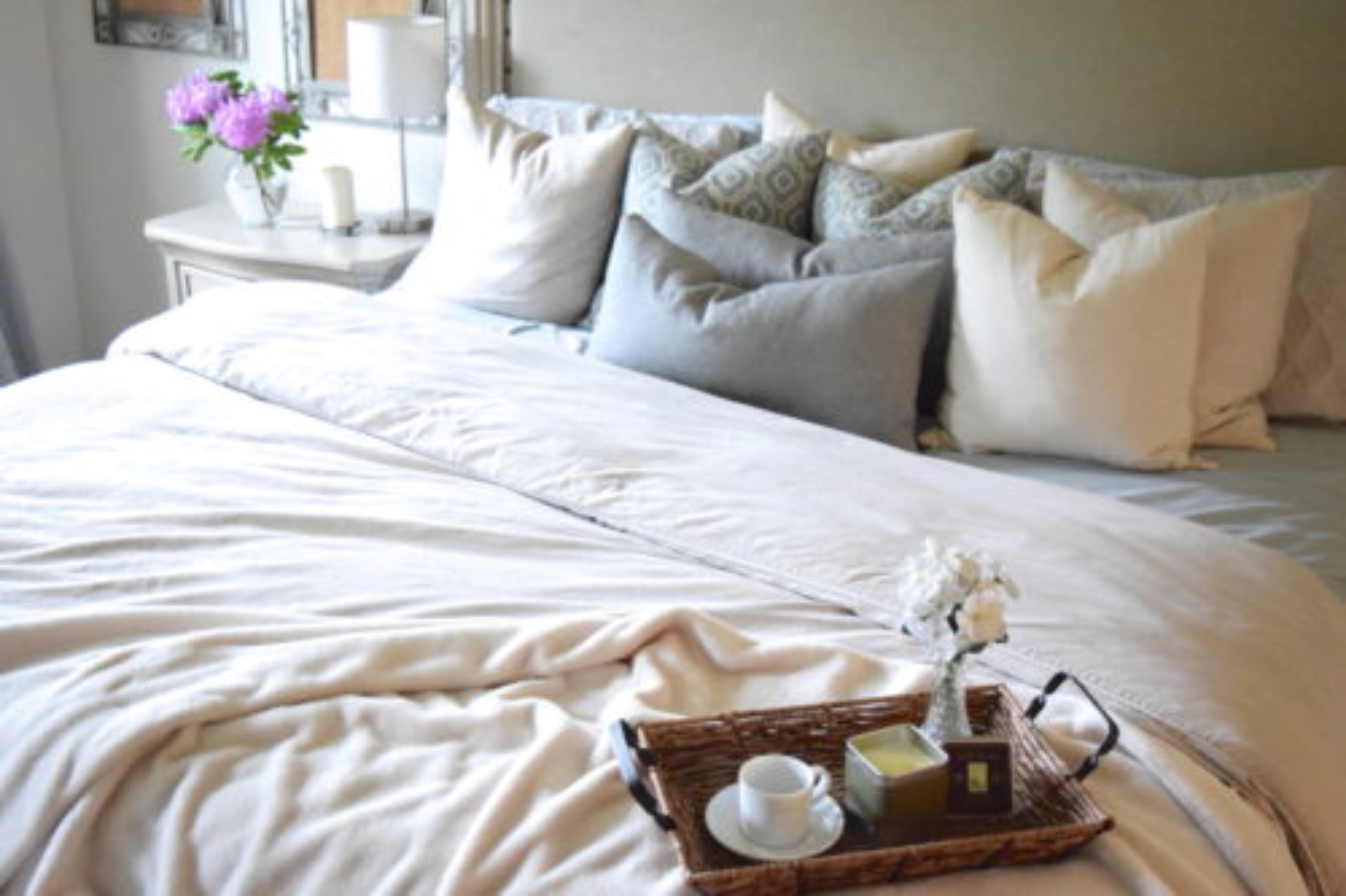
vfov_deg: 33.0
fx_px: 1514
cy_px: 448
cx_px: 673
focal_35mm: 40
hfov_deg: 47.9
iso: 6400
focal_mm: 27
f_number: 4.5
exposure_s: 1/100
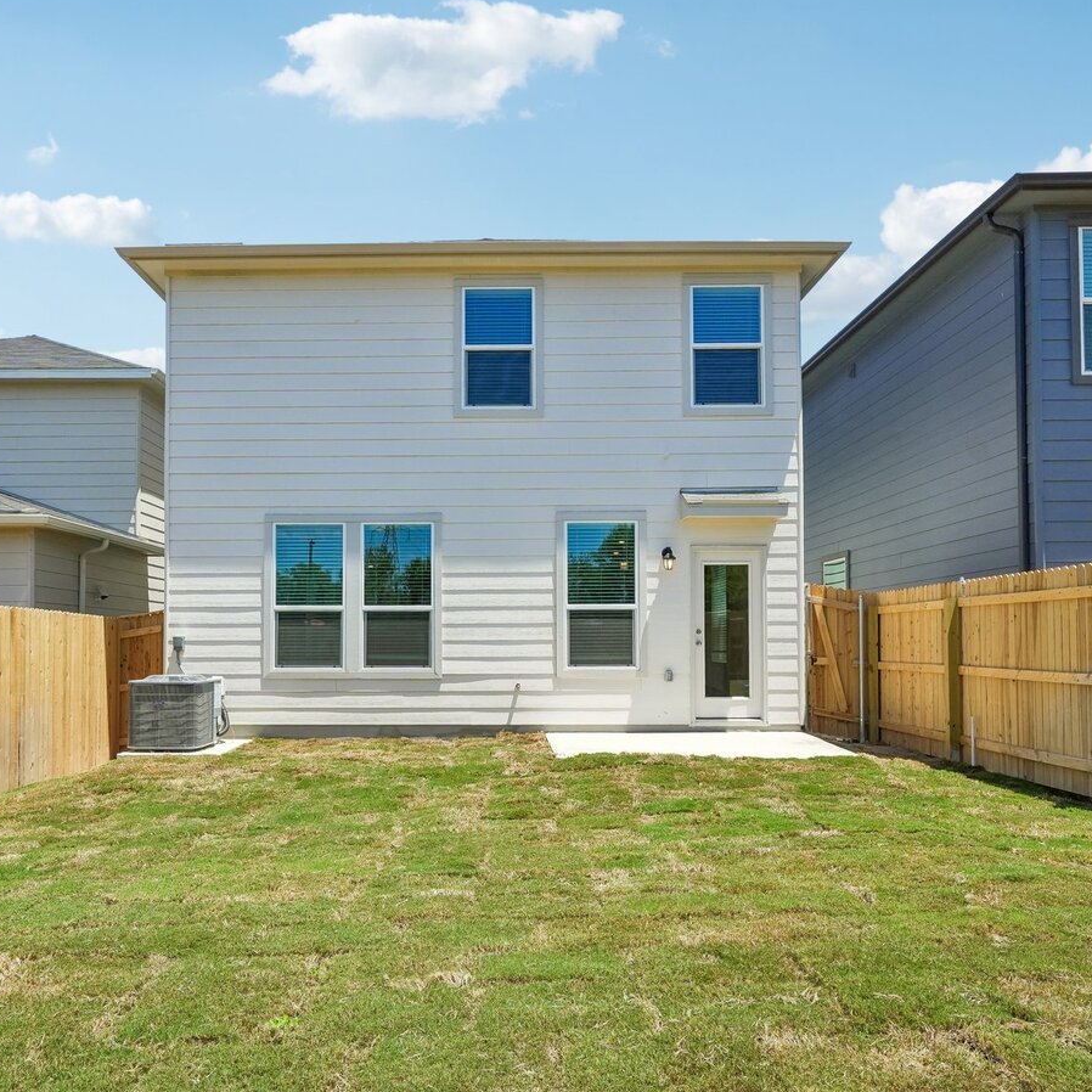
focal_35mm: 23
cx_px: 482
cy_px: 601
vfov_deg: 67.1
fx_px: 821
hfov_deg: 67.0
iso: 500
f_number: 8
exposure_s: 1/1250
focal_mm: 15
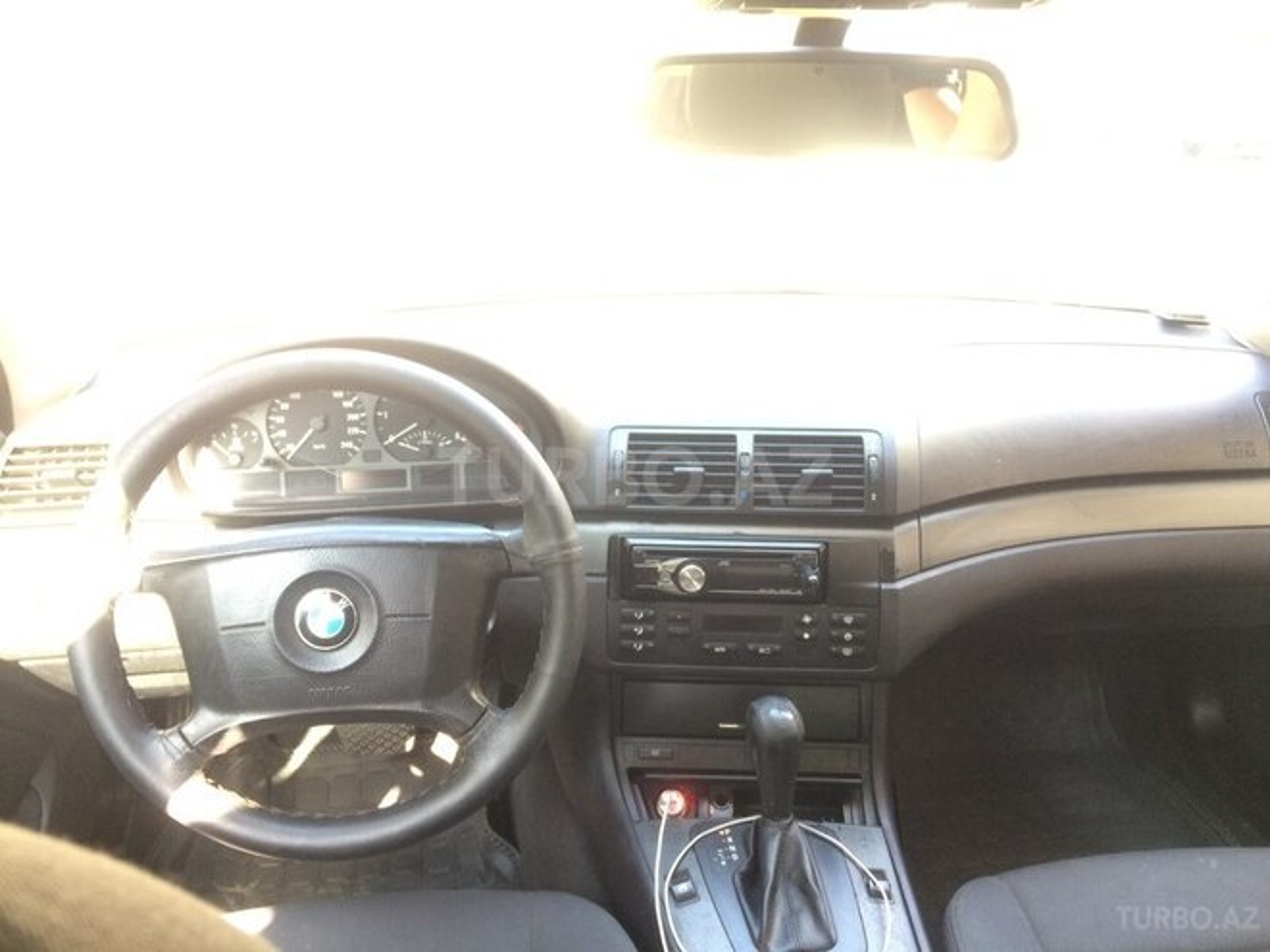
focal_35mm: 29
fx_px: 1064
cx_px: 635
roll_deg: -0.4
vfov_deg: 48.2
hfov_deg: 61.7
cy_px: 476
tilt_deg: -21.6
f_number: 2.2
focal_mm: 4.15
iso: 100
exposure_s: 1/33
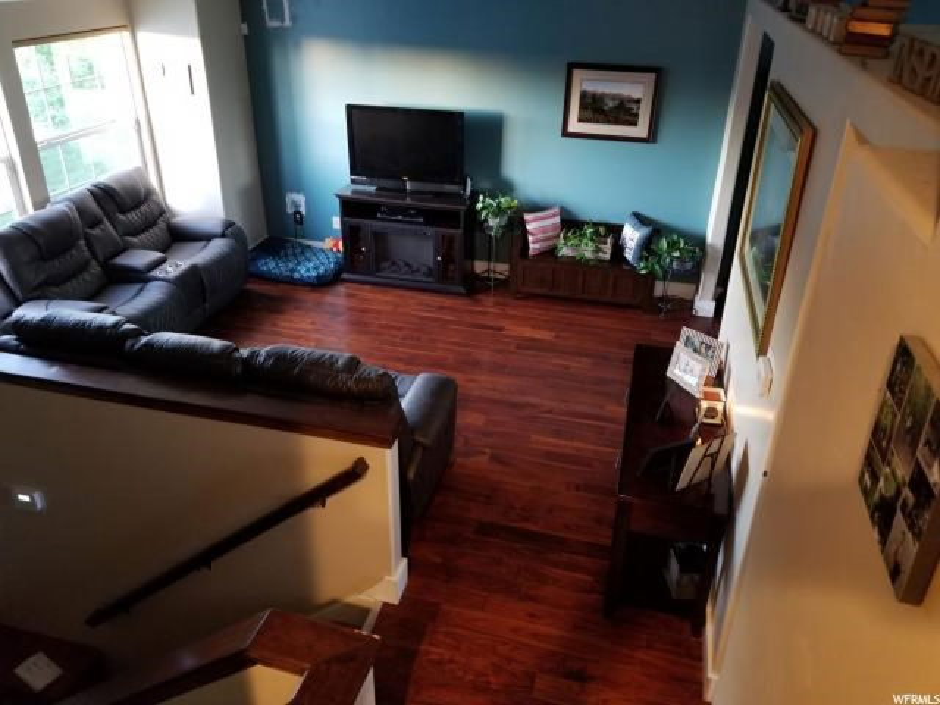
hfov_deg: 67.3
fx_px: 706
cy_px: 352
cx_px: 470
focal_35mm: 26
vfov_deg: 53.1
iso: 320
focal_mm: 4.25
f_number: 1.7
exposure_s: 1/10
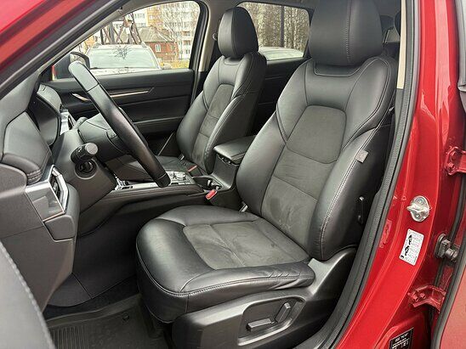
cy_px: 174
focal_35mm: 24
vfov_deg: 56.8
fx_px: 323
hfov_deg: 71.6
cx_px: 233
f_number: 1.78
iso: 200
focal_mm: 6.76
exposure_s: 1/96
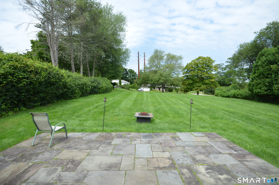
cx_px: 140
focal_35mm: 15
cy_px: 92
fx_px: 116
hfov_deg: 100.5
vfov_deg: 77.1
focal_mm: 10
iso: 180
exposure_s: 1/250
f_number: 8
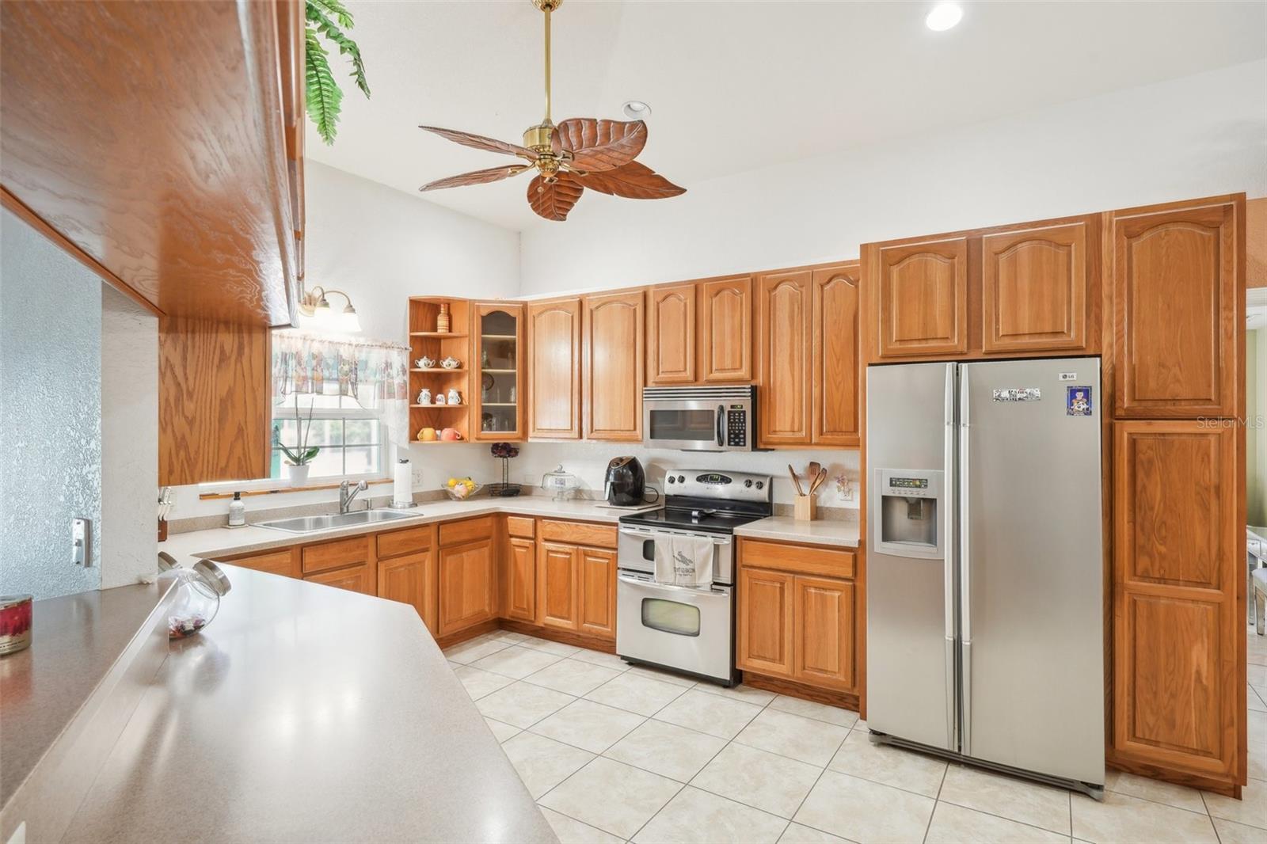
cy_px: 422
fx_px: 669
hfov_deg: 86.9
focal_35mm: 19
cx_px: 634
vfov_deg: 64.5
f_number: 8
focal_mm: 19
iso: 400
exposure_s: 1/6
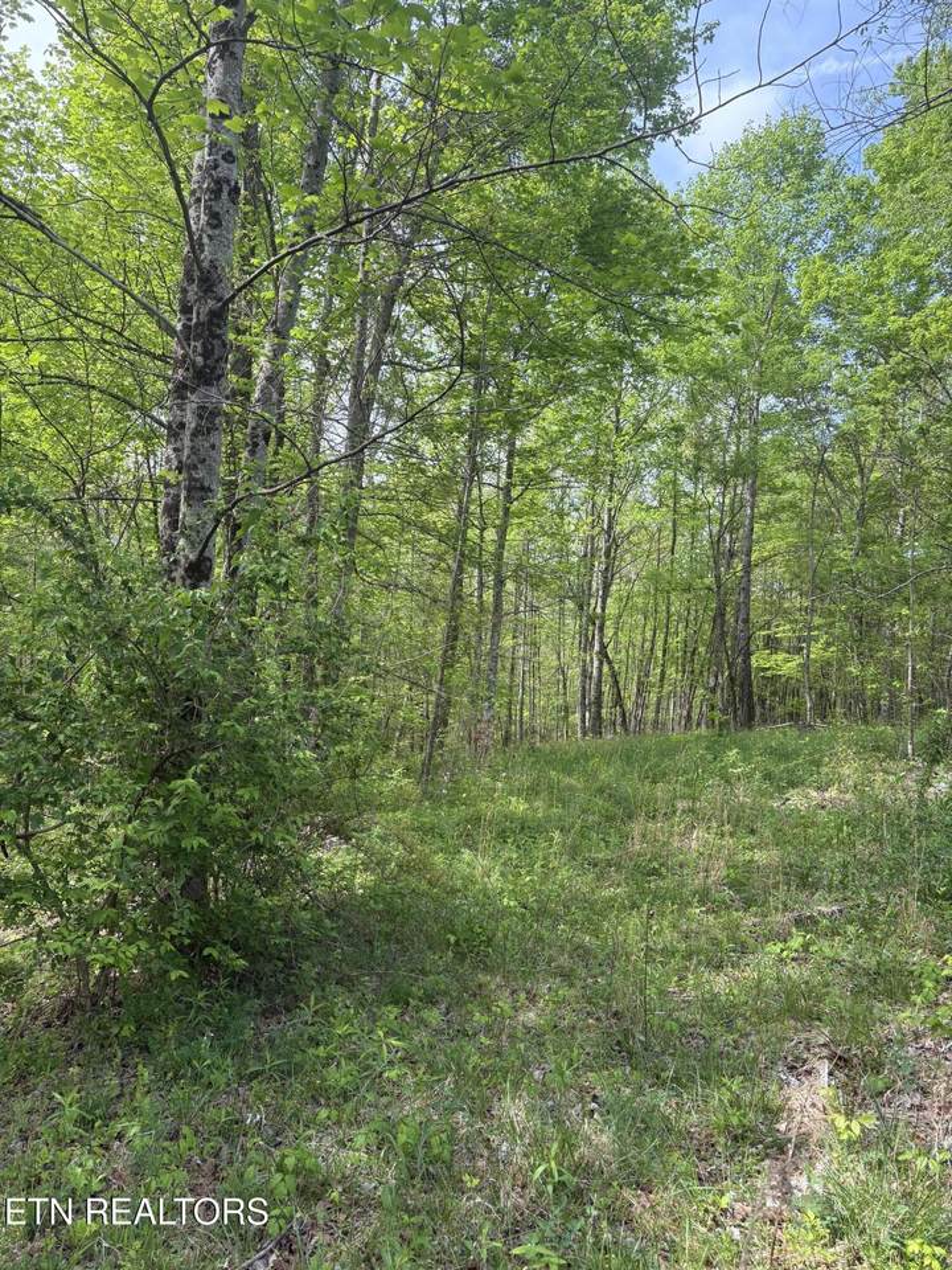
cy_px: 635
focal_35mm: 26
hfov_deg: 53.1
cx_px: 476
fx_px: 953
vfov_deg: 67.3
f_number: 1.6
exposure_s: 1/468
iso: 50
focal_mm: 5.96
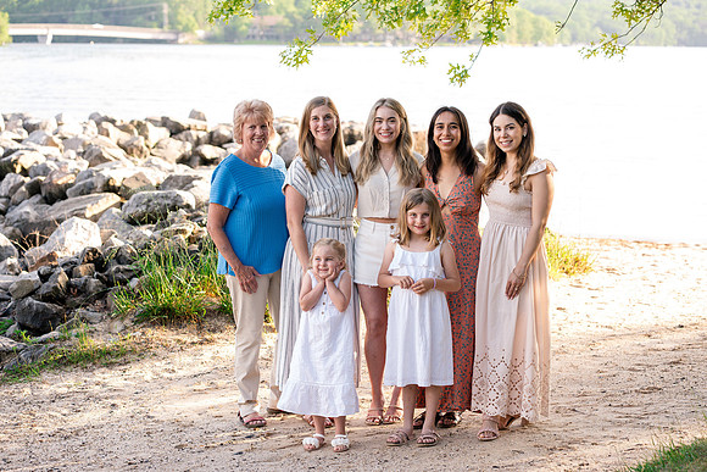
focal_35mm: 86
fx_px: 1693
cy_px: 233
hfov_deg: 23.6
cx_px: 348
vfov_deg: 15.9
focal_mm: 85
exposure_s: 1/400
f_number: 4.5
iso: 800
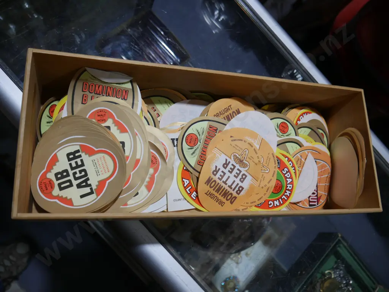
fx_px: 315
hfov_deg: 63.4
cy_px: 146
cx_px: 194
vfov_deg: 49.7
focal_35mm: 28
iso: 200
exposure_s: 1/125
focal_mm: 14
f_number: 3.5
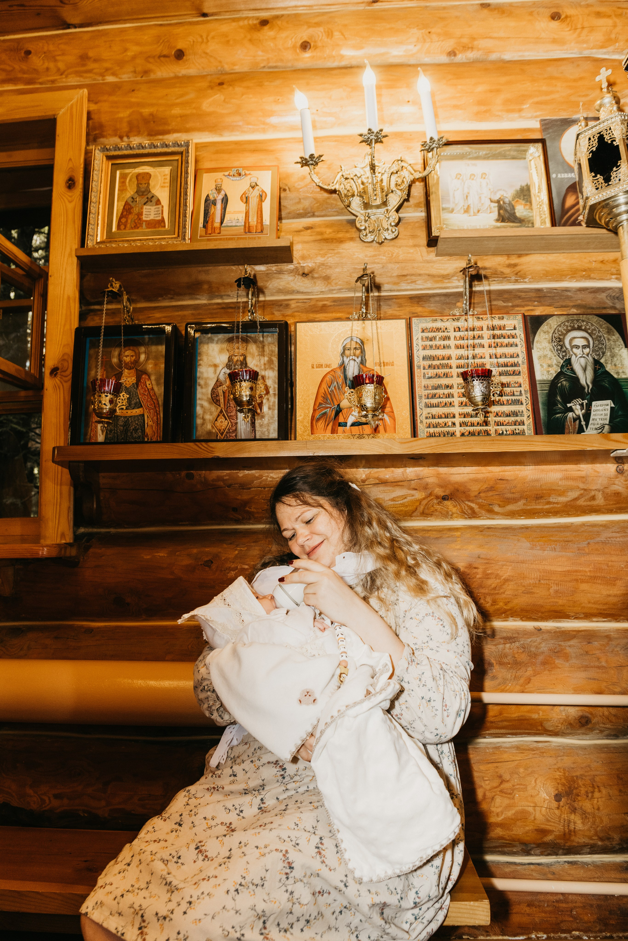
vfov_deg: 69.4
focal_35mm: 26
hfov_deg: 49.6
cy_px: 470
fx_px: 680
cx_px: 314
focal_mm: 26
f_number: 5
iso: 400
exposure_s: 1/160
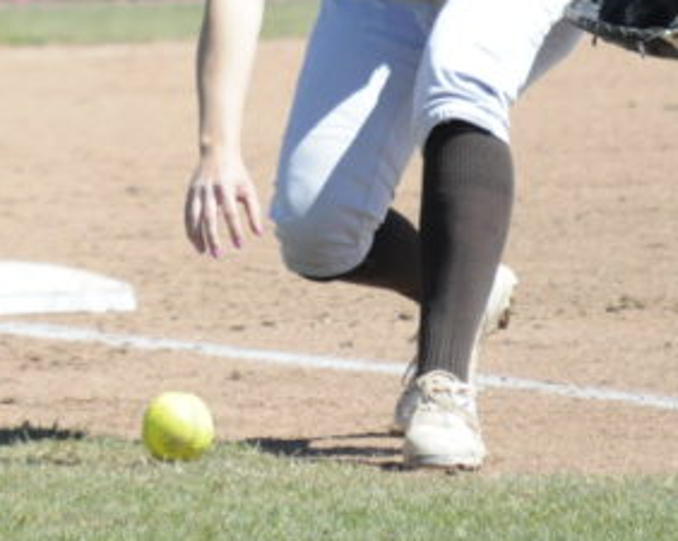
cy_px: -127
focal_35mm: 1076
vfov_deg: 1.4
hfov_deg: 1.8
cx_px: 36
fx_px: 21569
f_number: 5.6
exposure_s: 1/4000
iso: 1600
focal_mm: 200
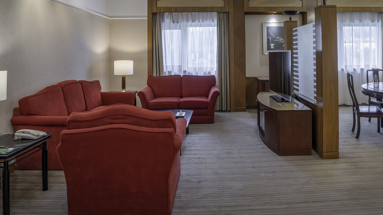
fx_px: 244
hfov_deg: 75.8
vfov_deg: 46.8
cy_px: 68
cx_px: 222
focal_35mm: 24
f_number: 8
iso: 125
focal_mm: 10
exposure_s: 1/2.5
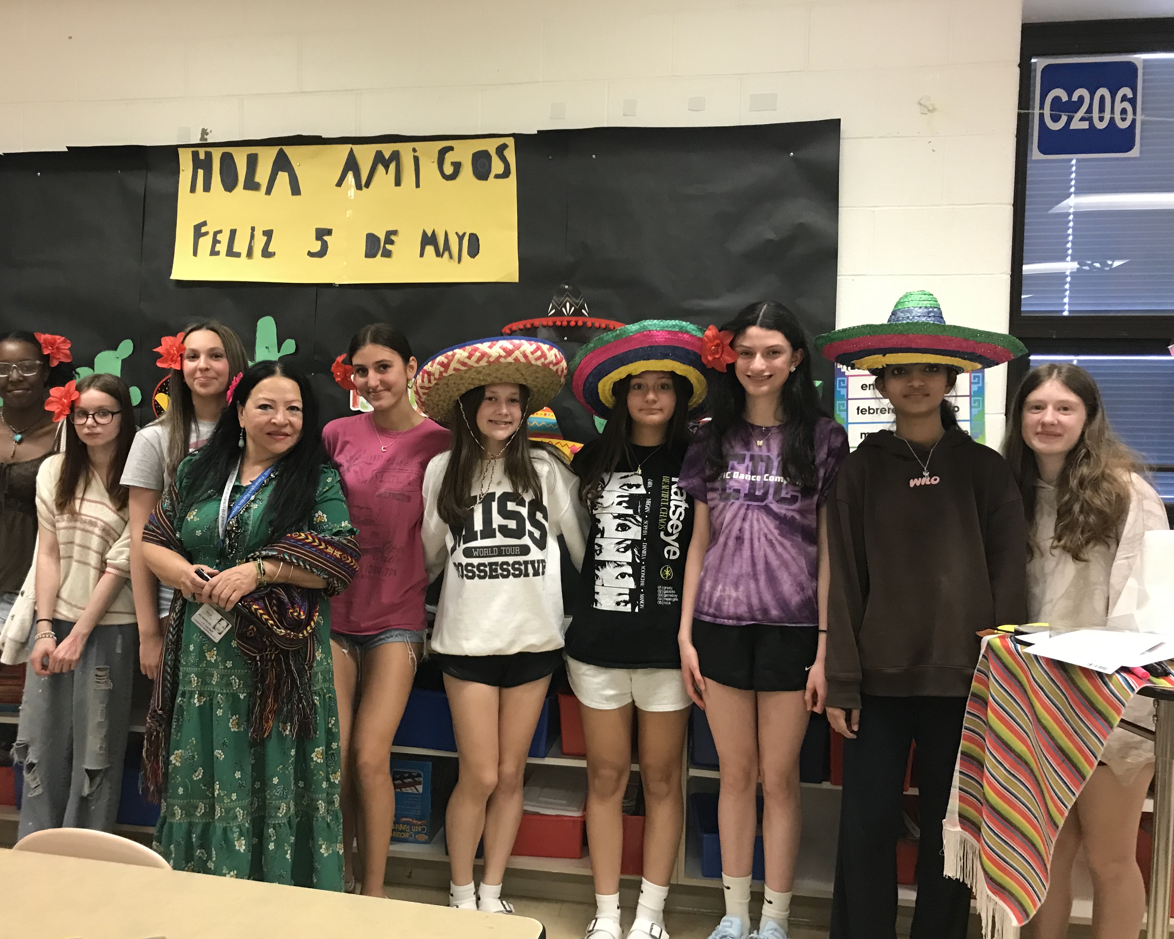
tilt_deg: -2.3
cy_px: 470
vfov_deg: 48.5
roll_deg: -0.9
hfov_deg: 58.7
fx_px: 1042
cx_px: 544
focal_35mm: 30
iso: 80
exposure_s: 1/15
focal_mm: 3.99
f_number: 1.8
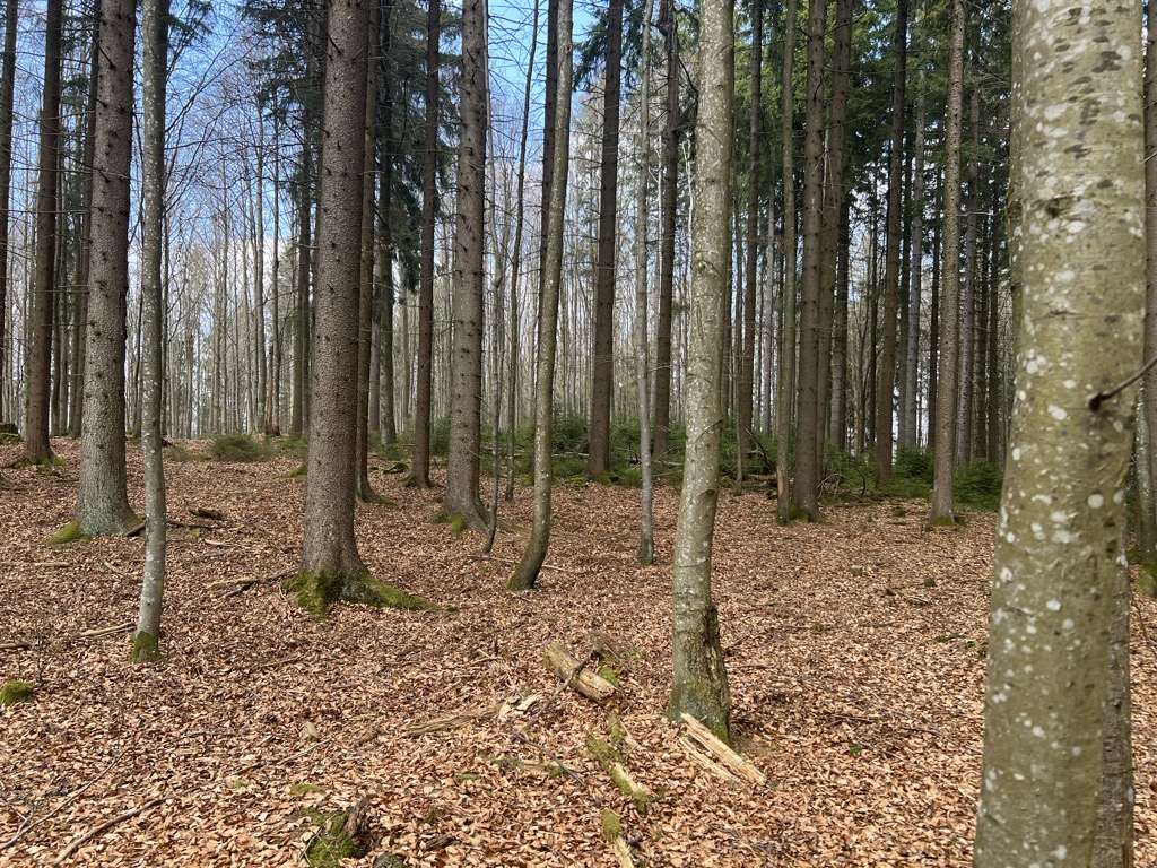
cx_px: 578
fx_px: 869
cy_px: 434
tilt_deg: +1.6
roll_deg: -1.3
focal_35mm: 26
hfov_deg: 67.3
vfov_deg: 53.1
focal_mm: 5.7
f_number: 1.5
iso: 50
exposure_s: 1/309
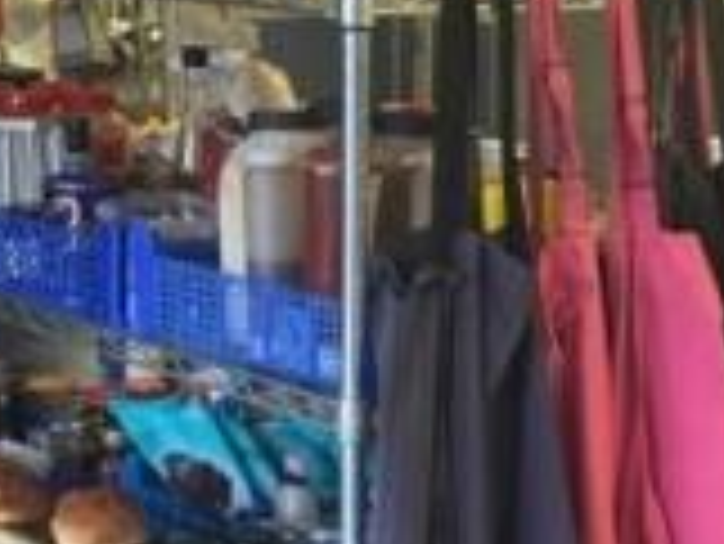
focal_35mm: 112
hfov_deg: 17.5
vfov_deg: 13.2
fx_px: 2344
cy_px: 411
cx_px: 519
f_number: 2.4
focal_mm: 3.3
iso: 50
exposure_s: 1/33
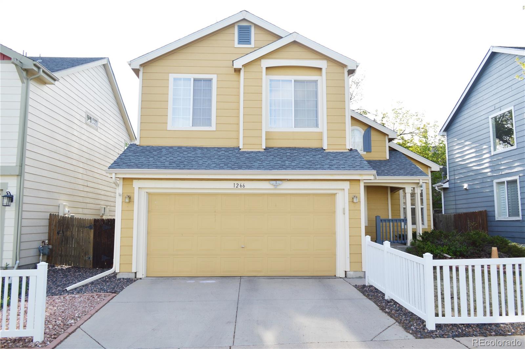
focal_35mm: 27
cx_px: 262
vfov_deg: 47.8
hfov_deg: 67.4
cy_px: 174
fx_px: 393
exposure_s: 1/160
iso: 100
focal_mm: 18
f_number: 6.3
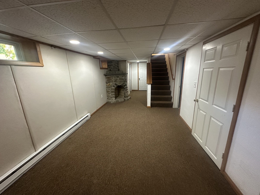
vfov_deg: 85.7
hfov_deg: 102.1
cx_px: 130
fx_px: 105
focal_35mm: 14
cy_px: 98
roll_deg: +1.7
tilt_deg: -13.1
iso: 640
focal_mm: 2.22
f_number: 2.2
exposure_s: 1/60
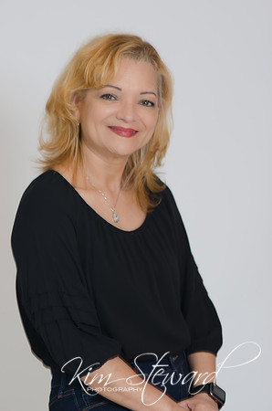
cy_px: 206
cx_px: 136
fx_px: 1452
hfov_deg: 10.7
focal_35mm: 128
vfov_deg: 16.1
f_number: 2.8
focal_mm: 85
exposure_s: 1/40
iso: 100
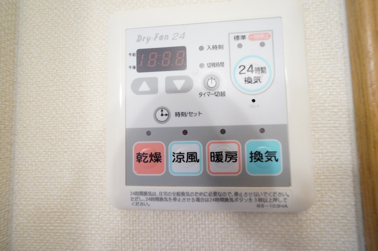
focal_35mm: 15
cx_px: 189
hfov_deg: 100.5
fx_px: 157
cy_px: 126
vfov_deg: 77.2
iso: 1600
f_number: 4
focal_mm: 10
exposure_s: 1/60
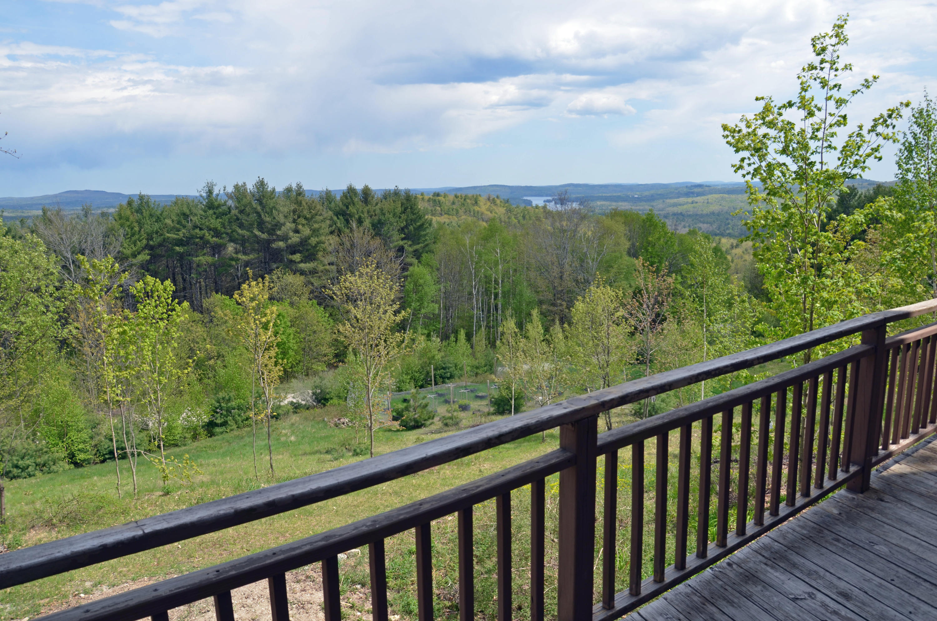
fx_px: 701
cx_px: 468
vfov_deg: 47.7
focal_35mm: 27
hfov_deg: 67.5
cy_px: 310
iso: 125
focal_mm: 18
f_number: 8
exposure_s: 1/250
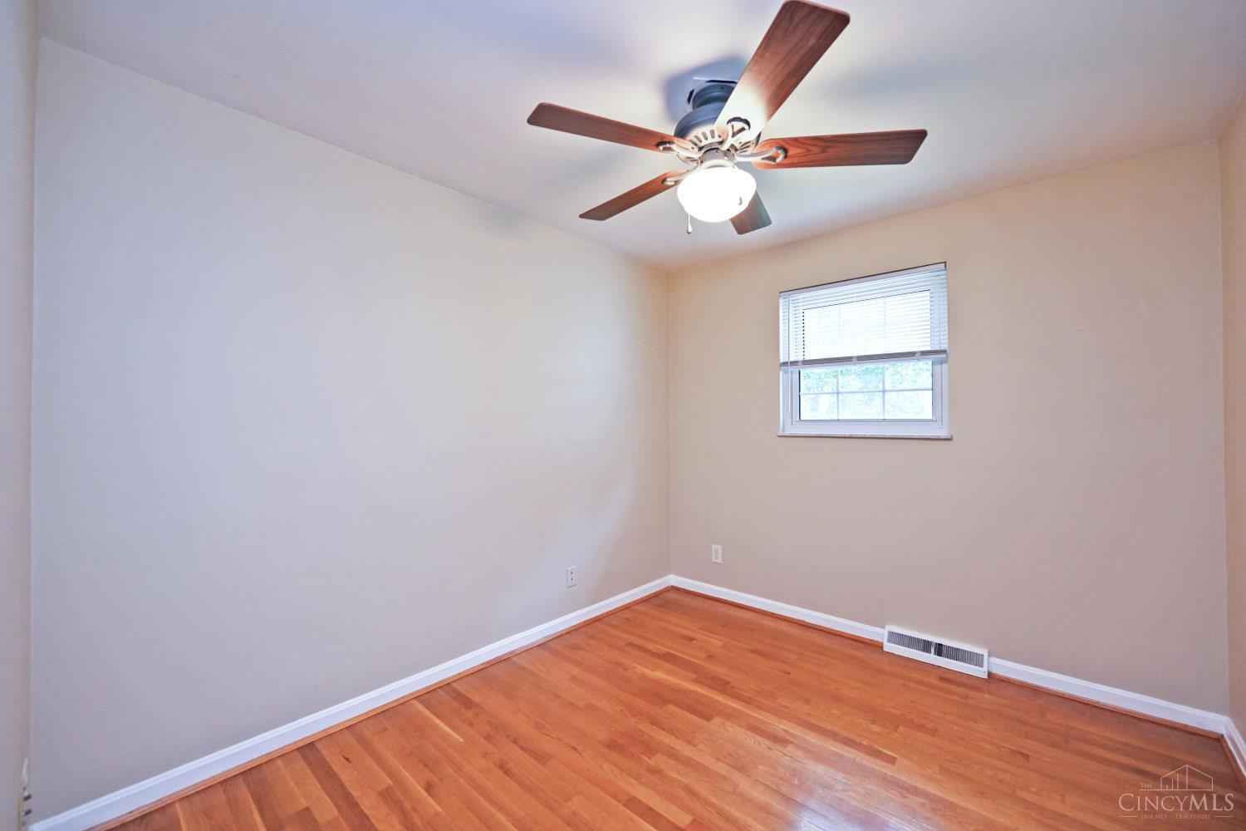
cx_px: 623
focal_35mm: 14
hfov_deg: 104.3
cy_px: 416
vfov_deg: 81.2
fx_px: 485
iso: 560
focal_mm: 14
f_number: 4
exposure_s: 1/60
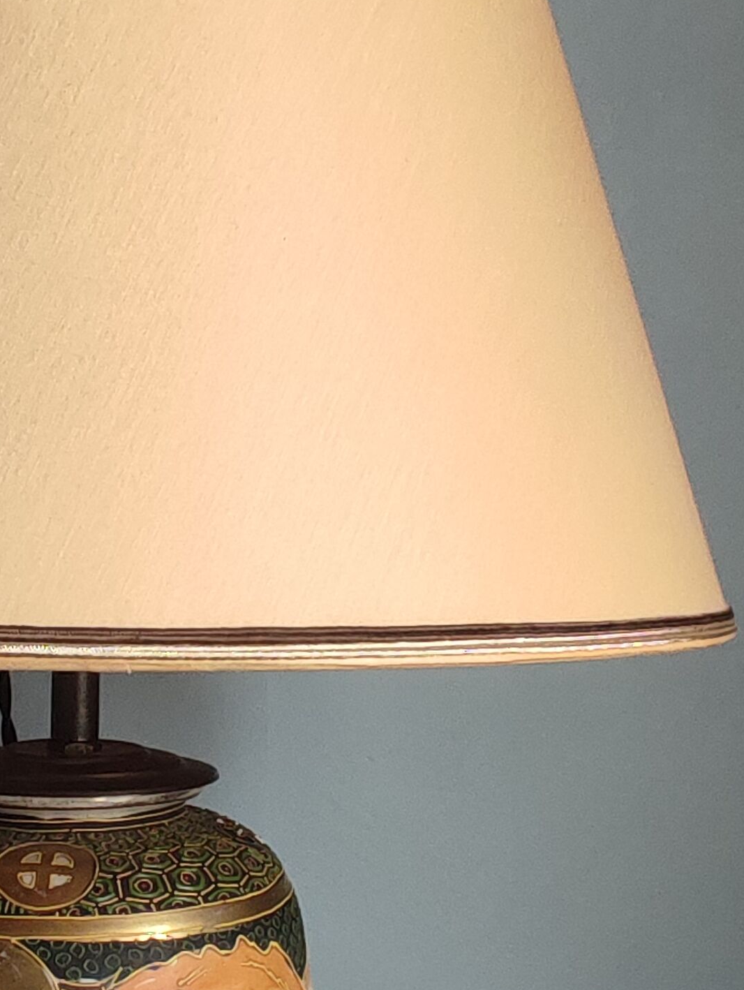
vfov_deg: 49.3
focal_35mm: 37
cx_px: 98
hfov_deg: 36.7
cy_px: 656
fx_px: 1059
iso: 429
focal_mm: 1.65
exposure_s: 1/50
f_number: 2.2
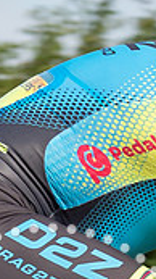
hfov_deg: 1.9
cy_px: 482
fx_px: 4821
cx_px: 98
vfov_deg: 3.3
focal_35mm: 654
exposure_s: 1/640
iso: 125
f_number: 4
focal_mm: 67
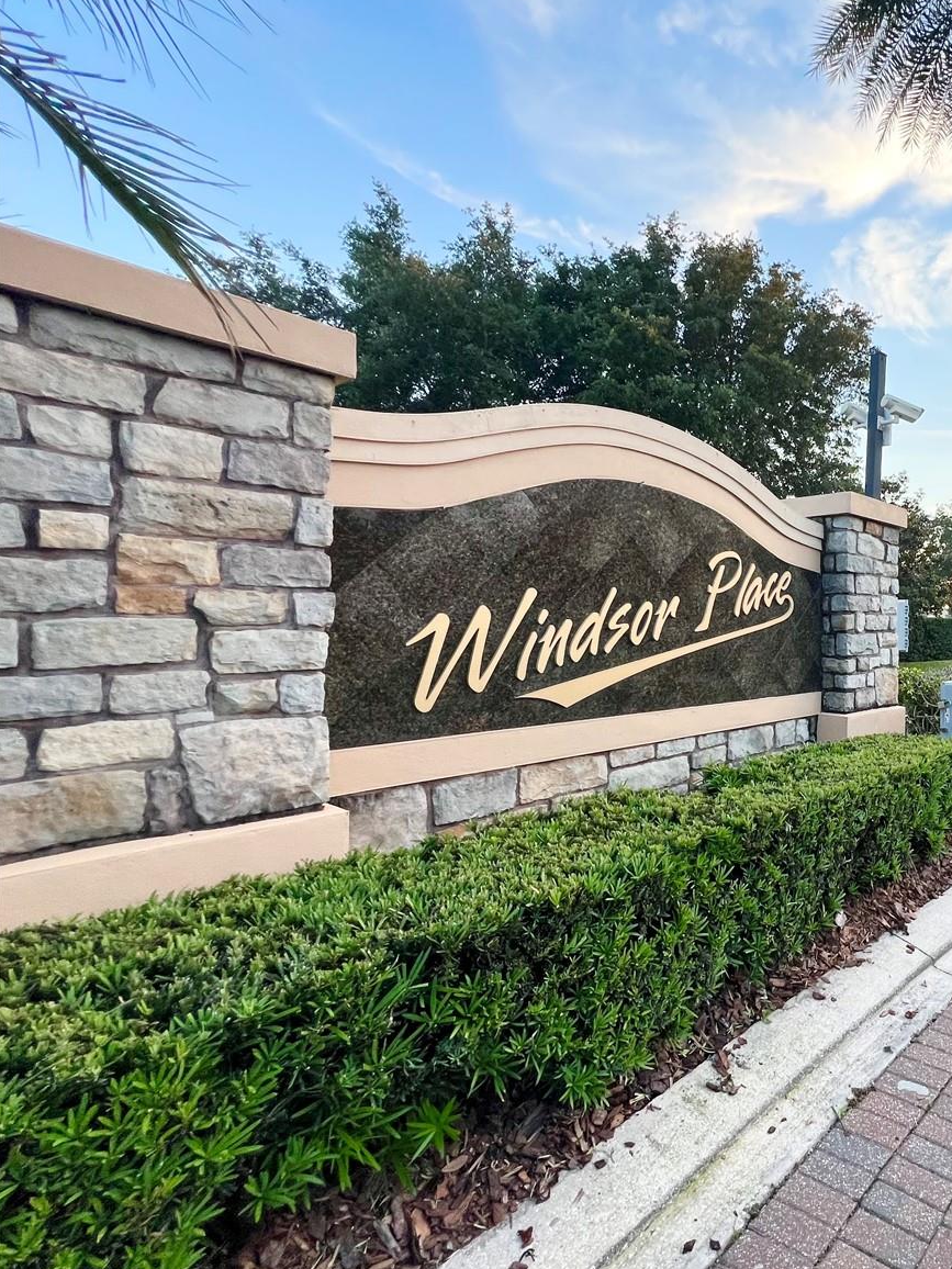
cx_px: 874
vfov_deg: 87.8
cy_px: 632
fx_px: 660
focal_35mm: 18
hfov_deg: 59.7
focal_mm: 1.57
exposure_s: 1/99
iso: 100
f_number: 1.8
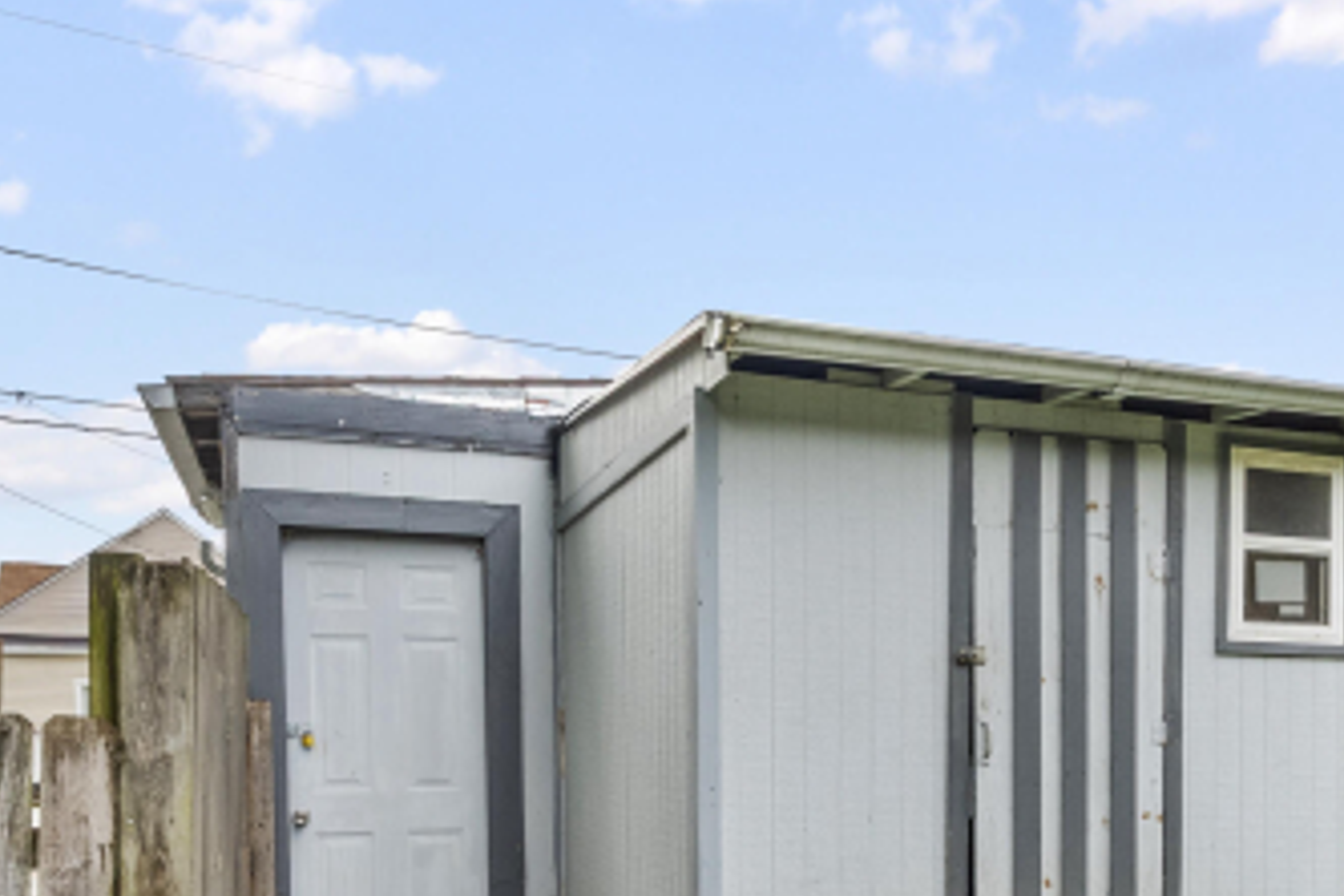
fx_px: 1344
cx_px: 870
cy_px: 726
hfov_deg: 52.3
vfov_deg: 35.6
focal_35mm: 36
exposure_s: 1/250
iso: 400
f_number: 11
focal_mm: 16
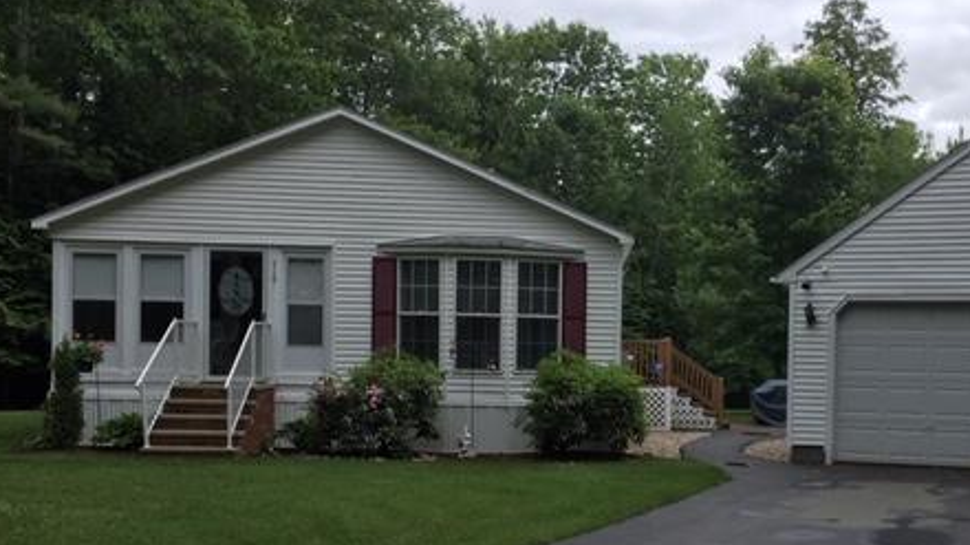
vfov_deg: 25.7
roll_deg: -1.0
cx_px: 644
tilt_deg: -2.9
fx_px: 1183
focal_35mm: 46
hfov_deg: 44.0
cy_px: 377
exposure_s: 1/1026
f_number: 2.2
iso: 25
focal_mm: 4.15
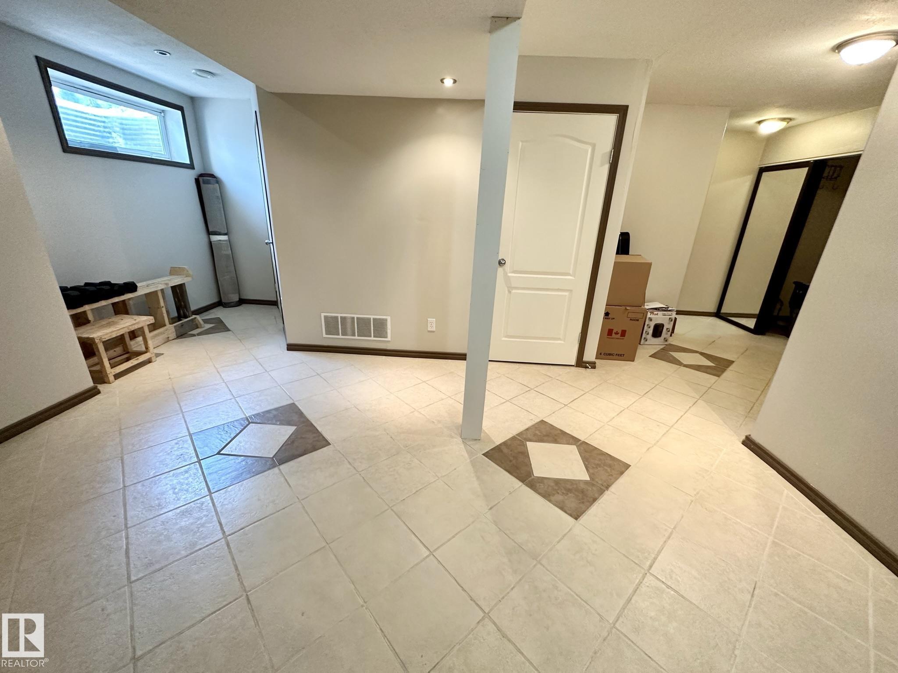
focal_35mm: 14
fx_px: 363
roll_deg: -2.6
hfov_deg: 102.1
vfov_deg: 85.7
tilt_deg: -19.9
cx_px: 449
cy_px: 336
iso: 250
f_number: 2.2
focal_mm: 2.22
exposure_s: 1/60
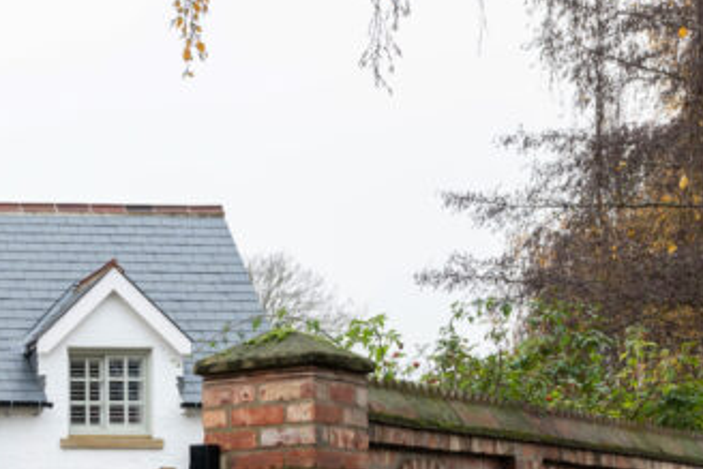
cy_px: 560
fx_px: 1485
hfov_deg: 22.4
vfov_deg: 17.2
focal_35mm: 76
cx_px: -317
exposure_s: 1/13
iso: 200
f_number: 8
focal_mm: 24
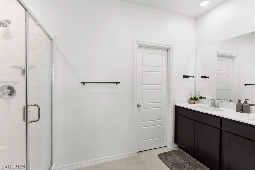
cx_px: 128
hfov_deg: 93.3
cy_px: 85
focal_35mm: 17
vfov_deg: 70.5
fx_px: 120
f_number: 8
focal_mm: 17
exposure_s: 1/30
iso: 400
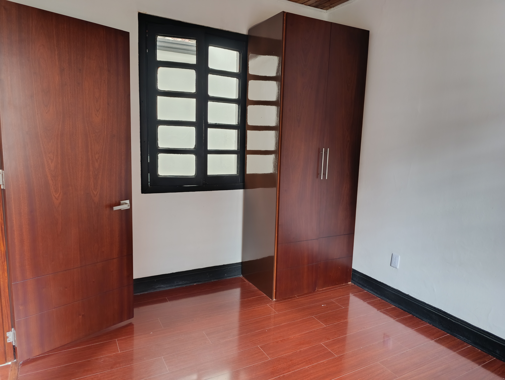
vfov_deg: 59.0
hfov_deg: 73.8
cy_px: 190
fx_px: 336
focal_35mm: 23
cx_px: 252
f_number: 1.6
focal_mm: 6.14
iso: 1000
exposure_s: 1/30
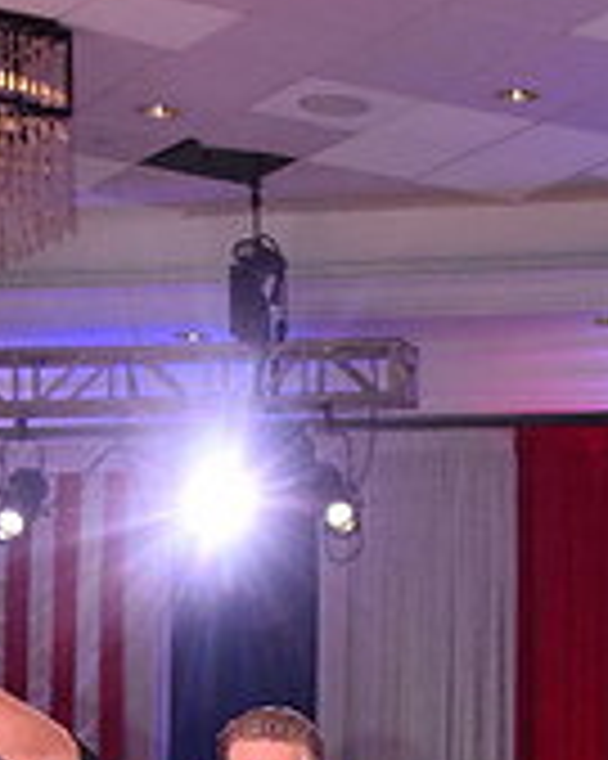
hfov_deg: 9.5
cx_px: 583
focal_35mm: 161
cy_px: 1196
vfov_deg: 11.4
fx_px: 3625
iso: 2500
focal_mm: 50
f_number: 7.1
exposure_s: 1/320
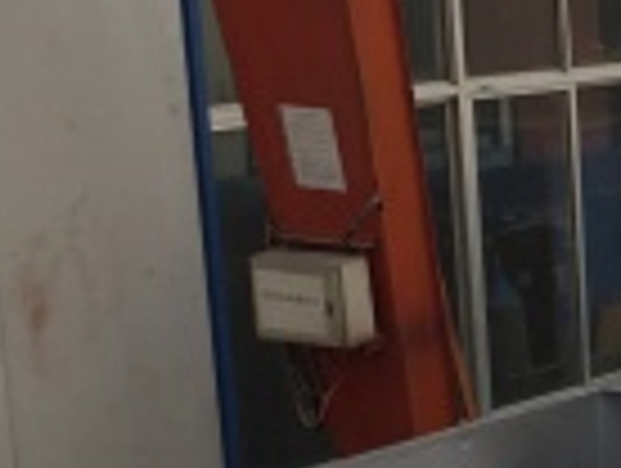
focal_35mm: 126
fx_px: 2264
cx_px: 1066
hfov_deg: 14.1
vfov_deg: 11.7
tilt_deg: -12.0
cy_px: 400
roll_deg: +0.0
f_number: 2.2
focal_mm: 4.15
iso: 32
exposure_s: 1/807
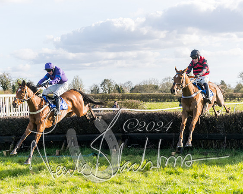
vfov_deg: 13.6
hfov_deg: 17.0
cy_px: 100
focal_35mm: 113
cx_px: 133
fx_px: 812
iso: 400
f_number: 4
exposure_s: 1/1600
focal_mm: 70
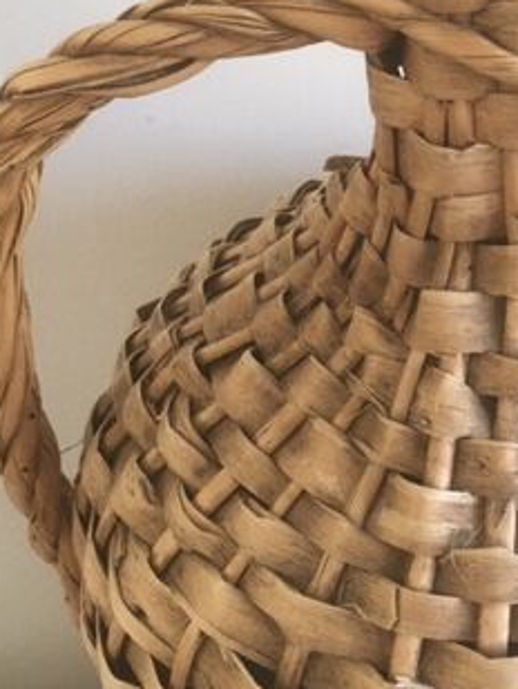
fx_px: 1196
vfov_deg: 31.9
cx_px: 453
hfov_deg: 23.8
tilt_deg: -39.2
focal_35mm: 60
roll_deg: -2.5
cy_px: 225
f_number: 2.2
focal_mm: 4.15
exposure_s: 1/33
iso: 50
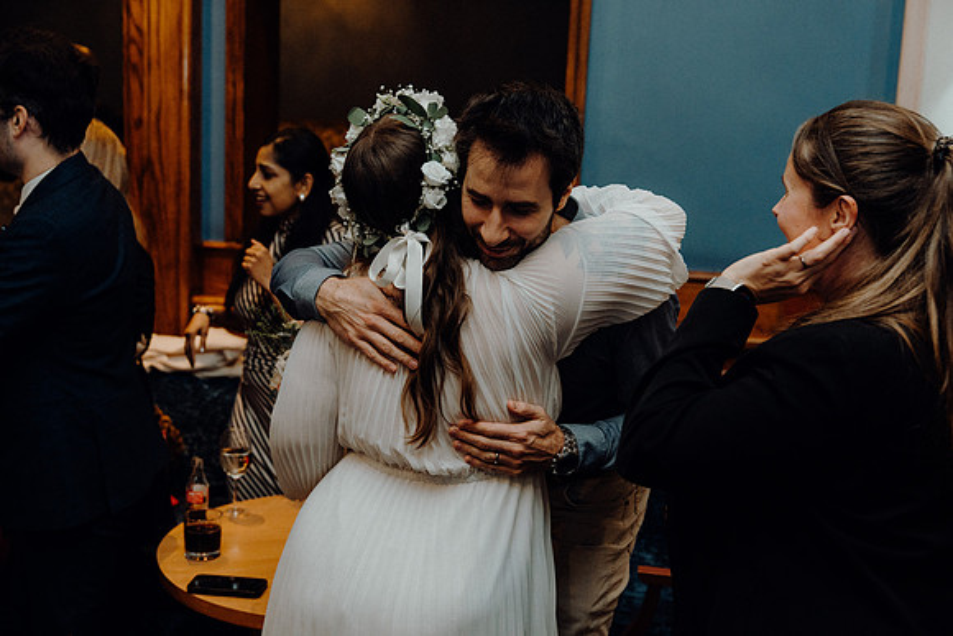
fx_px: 1165
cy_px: 318
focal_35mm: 44
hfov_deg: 44.5
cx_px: 476
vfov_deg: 30.5
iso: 2500
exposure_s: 1/160
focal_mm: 44
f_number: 3.5
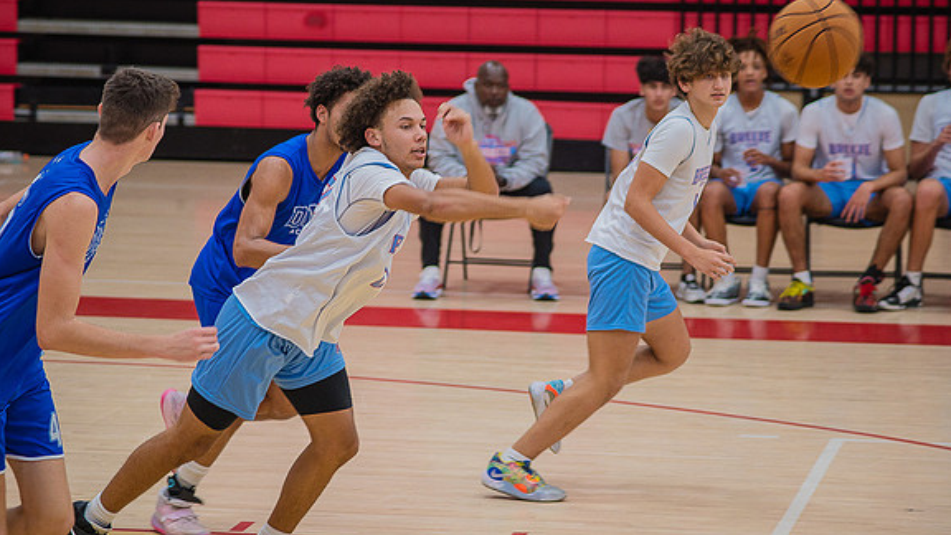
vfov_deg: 7.0
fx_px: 4388
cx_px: 476
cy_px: 286
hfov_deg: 12.4
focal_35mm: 174
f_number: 5.3
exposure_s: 1/250
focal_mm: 165
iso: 1000
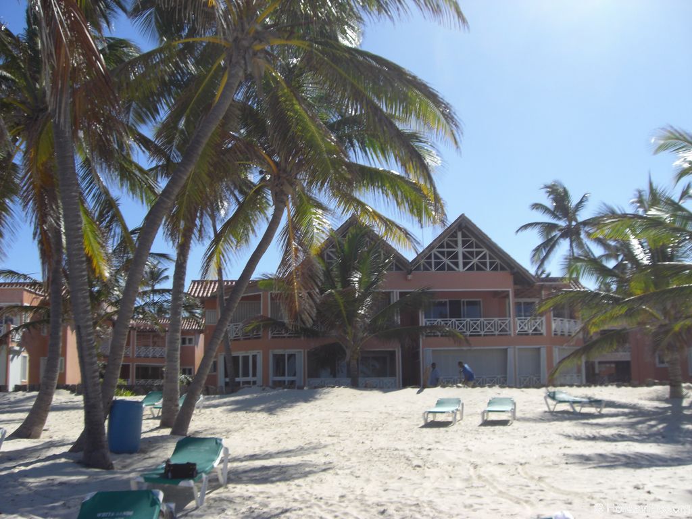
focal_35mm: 38
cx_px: 346
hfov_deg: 49.0
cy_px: 260
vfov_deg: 37.7
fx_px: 760
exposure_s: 1/160
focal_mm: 6.2
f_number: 8
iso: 64
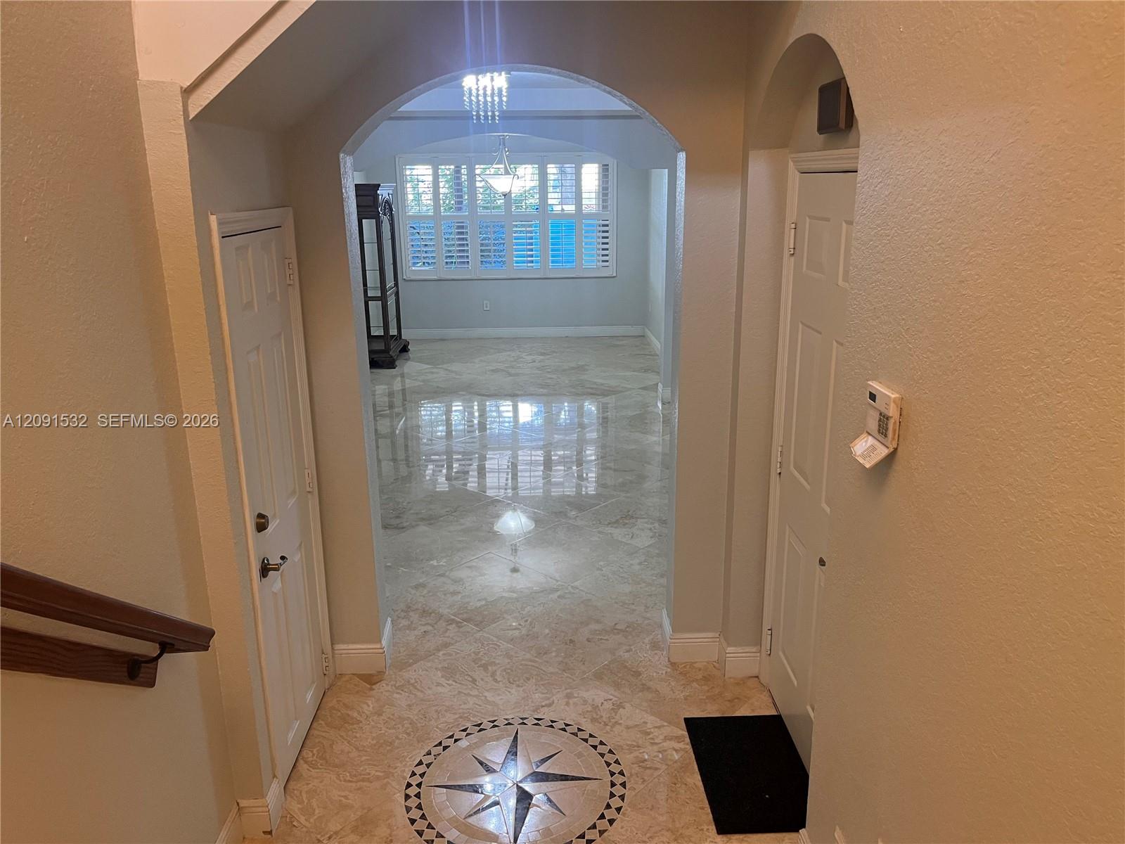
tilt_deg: -16.3
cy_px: 422
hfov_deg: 67.3
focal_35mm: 26
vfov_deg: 53.1
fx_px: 845
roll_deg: +1.0
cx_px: 562
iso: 100
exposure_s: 1/60
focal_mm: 5.1
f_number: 1.6
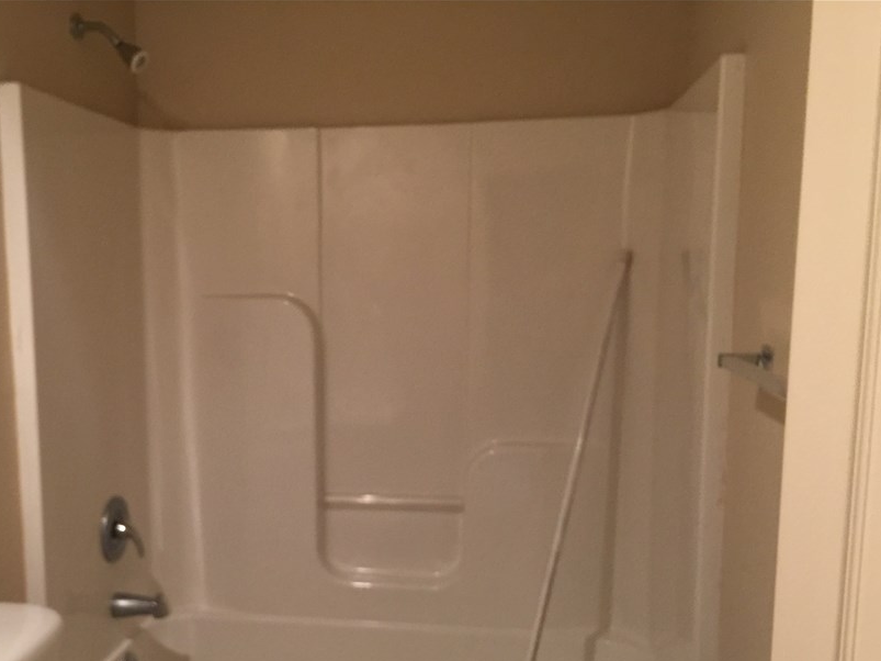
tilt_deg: -7.5
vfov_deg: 38.4
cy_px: 421
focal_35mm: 37
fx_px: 942
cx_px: 353
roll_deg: +1.3
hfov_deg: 49.8
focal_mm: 4.15
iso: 100
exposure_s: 1/15
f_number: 2.2
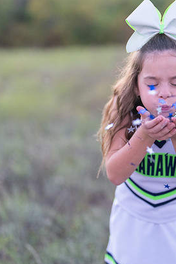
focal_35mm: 85
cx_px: 166
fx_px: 623
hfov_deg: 15.8
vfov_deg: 23.9
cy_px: 120
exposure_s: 1/800
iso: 1250
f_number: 1.2
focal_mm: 50
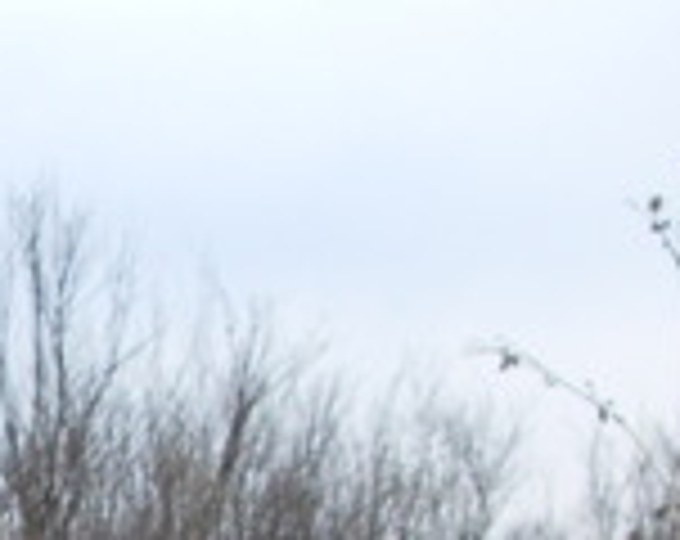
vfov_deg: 8.1
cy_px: 893
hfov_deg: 9.9
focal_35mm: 186
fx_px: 3734
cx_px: -540
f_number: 2.8
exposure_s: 1/100
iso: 80
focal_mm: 6.8
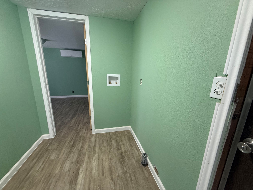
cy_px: 95
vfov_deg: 85.7
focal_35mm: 14
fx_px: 102
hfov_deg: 102.1
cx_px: 126
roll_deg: -0.5
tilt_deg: -12.5
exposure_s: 1/60
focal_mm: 2.22
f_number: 2.2
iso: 320
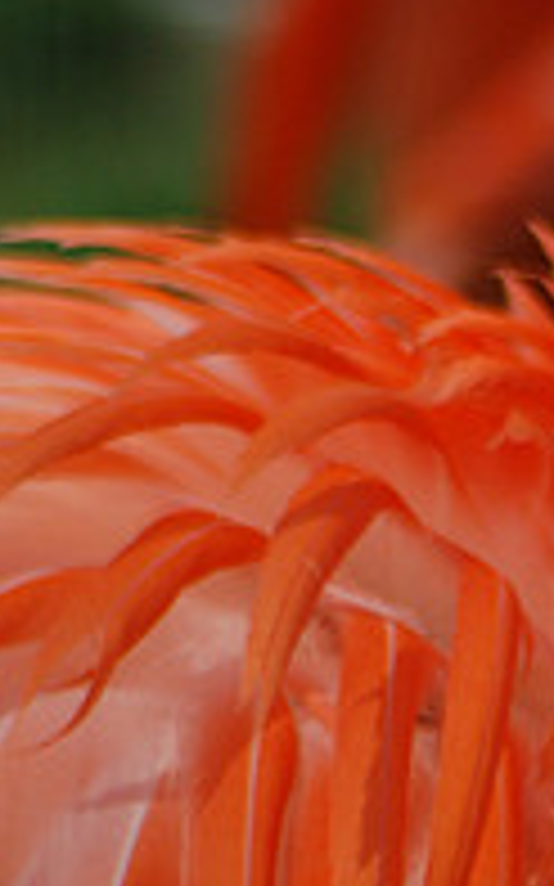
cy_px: 823
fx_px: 22894
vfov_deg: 2.2
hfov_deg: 1.4
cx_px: 766
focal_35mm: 947
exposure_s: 1/500
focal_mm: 210
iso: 360
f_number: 5
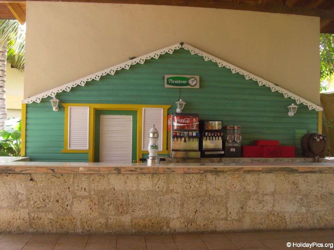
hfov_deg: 49.0
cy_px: 125
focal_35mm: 38
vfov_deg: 37.7
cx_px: 167
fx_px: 367
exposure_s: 1/100
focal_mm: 6.2
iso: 100
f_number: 2.7
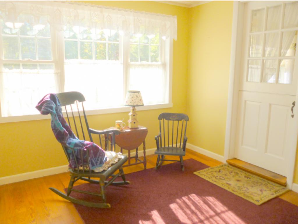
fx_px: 241
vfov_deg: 49.8
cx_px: 149
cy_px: 112
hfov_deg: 63.4
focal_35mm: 28
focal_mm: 5
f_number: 3.1
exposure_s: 1/100
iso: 100
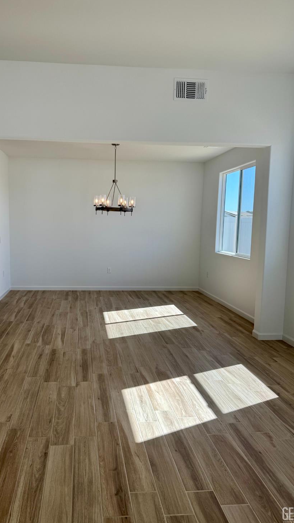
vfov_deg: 69.9
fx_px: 374
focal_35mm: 27
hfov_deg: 42.6
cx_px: 113
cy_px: 262
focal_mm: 6.76
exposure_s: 1/747
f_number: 1.78
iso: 80
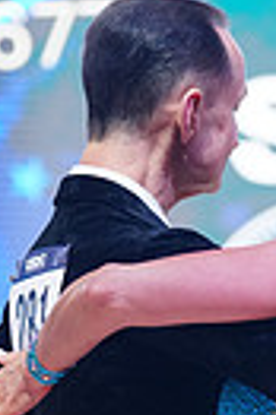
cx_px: 338
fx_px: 3586
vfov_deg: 6.6
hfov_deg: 4.4
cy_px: 570
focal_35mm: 311
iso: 2000
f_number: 2.8
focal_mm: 70
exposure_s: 1/500
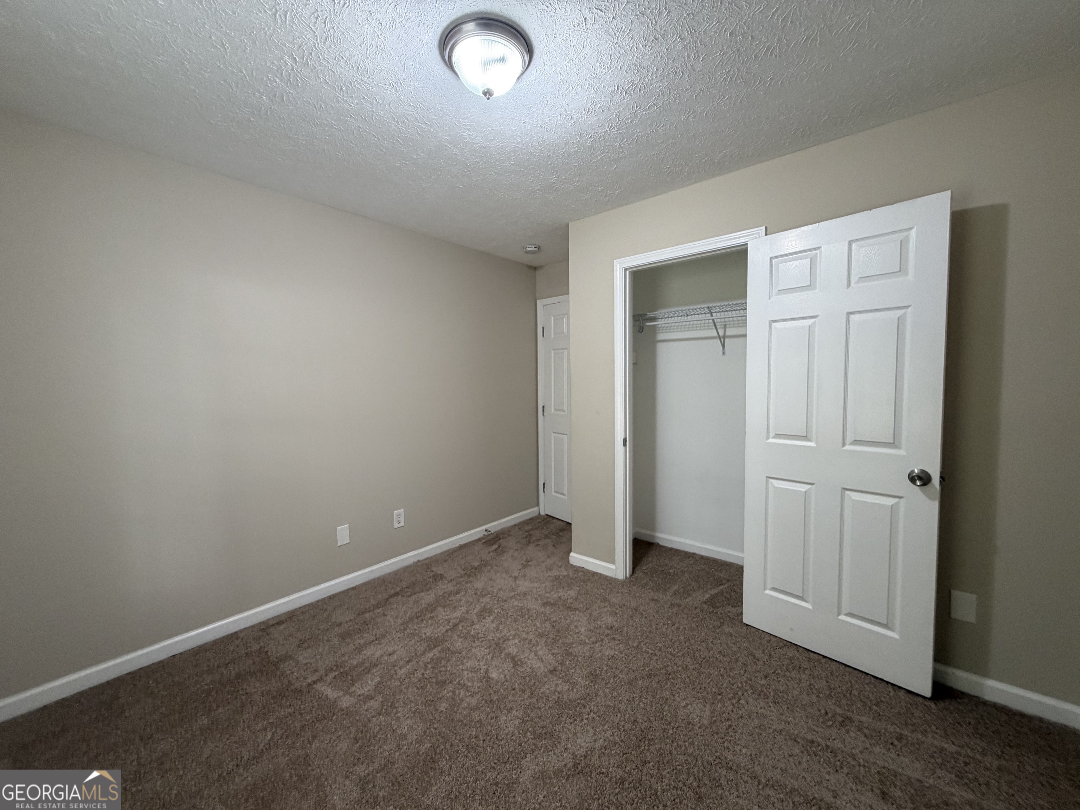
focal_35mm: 14
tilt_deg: -2.0
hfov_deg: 102.1
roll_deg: +2.8
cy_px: 405
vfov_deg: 85.7
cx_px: 540
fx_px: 437
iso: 250
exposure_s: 1/60
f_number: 2.2
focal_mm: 2.22
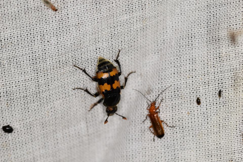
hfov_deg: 13.0
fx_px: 1063
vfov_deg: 8.7
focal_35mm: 158
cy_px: 81
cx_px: 122
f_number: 8
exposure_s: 1/30
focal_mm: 105
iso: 200
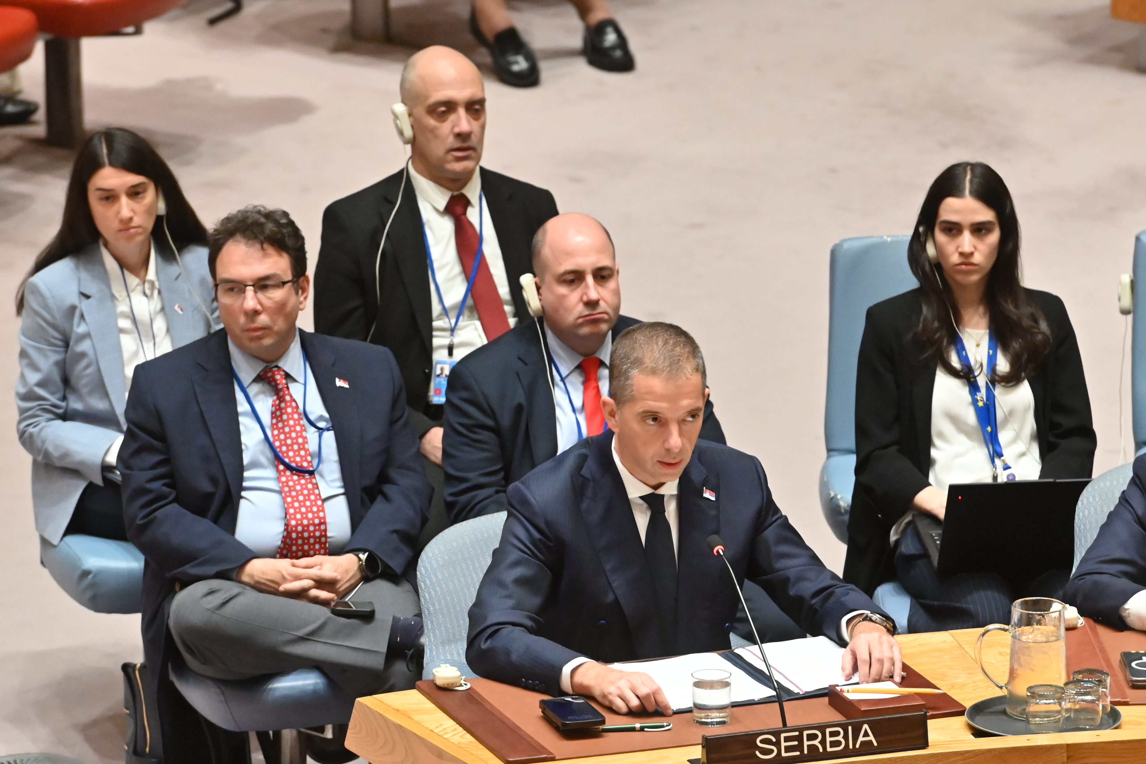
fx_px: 9549
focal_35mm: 300
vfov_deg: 4.6
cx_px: 573
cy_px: 382
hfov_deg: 6.9
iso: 6400
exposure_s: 1/125
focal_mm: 200
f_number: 5
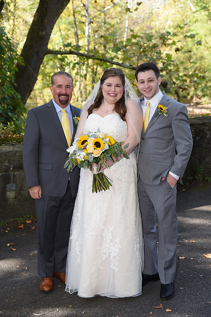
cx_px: 106
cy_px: 158
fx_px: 571
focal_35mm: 65
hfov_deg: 20.9
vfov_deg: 31.0
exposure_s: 1/200
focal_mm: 65
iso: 500
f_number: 5
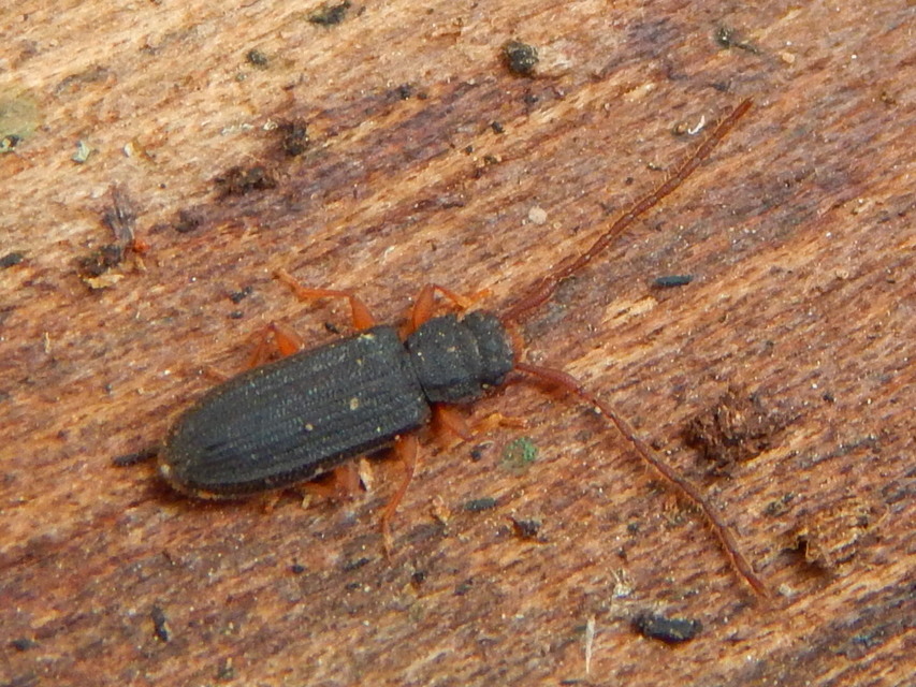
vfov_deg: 14.2
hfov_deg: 18.9
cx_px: 458
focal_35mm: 104
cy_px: 344
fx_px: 2752
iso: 280
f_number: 4.5
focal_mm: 18.7
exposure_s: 1/30
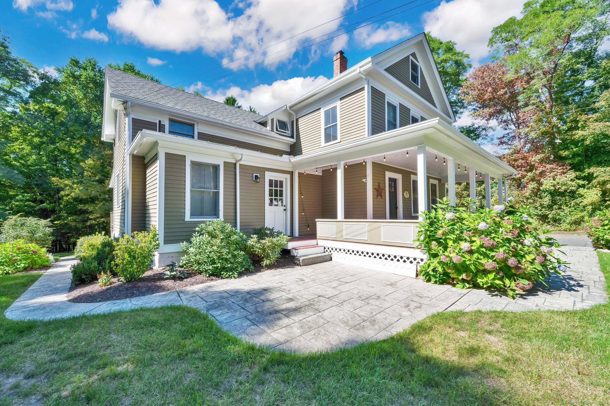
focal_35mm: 14
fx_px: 237
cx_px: 305
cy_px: 203
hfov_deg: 104.3
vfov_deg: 81.2
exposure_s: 1/800
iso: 800
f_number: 10
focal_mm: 14
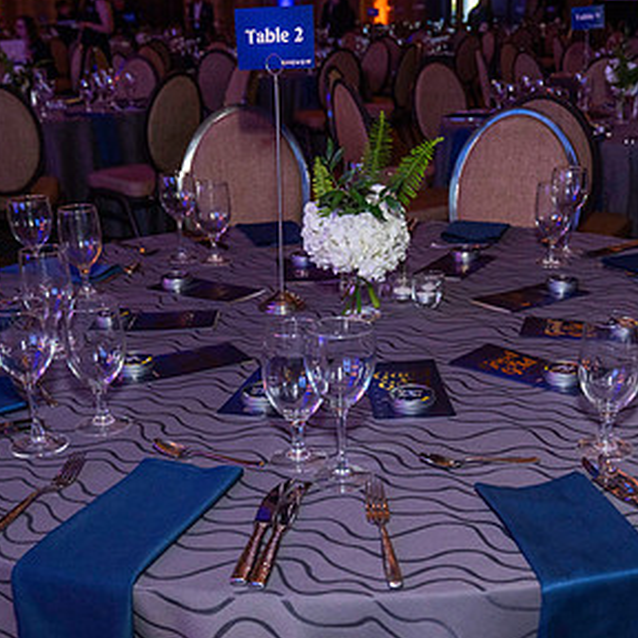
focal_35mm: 48
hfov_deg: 35.2
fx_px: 1001
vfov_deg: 35.1
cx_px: 381
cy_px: 411
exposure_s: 1/160
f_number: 4.5
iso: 2500
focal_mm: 28
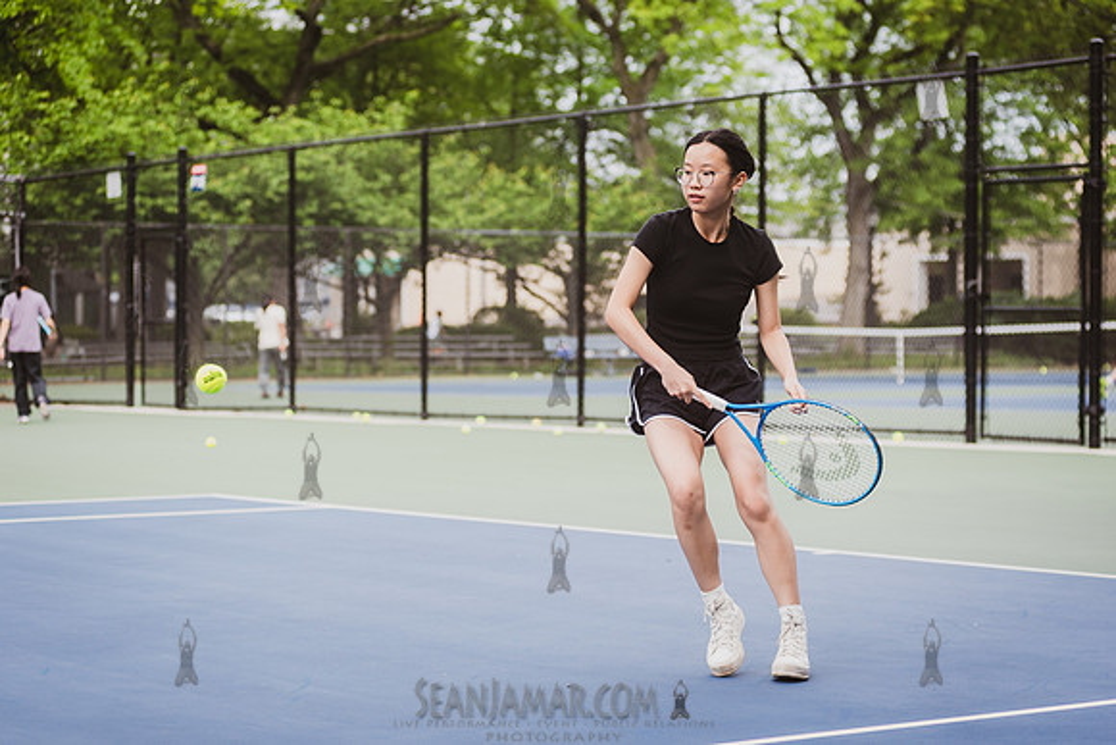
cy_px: 372
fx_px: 2698
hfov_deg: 23.4
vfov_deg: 15.7
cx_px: 562
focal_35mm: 87
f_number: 3.5
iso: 200
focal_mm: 80
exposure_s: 1/800
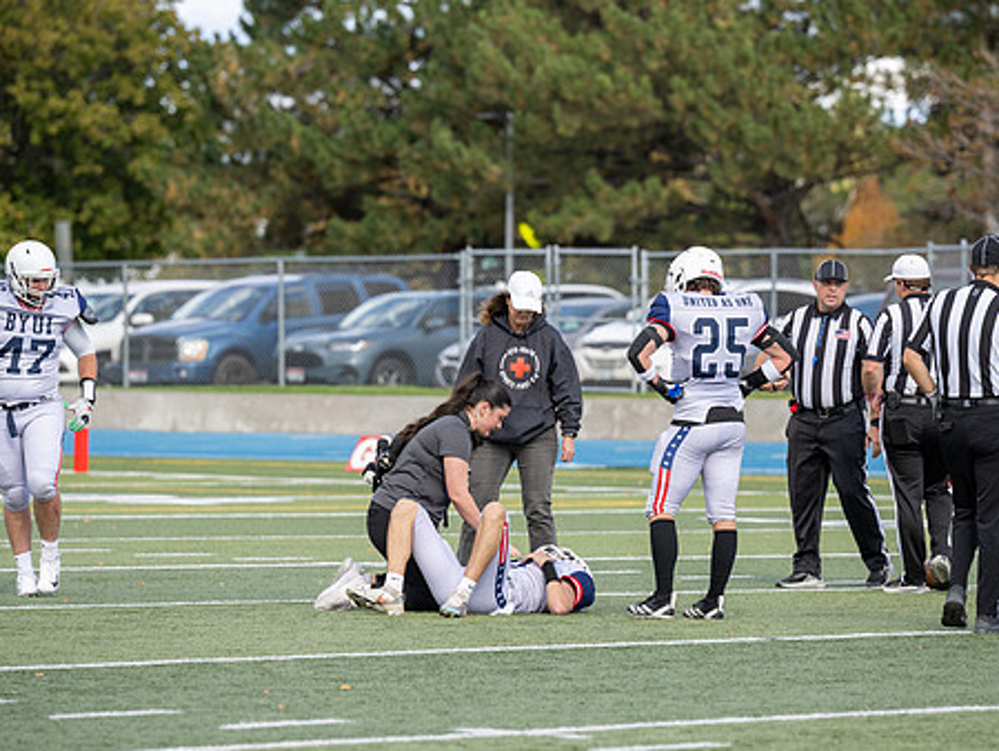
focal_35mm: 259
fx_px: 7479
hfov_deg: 7.6
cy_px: 446
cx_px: 527
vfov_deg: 5.7
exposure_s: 1/800
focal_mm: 200
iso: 200
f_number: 4
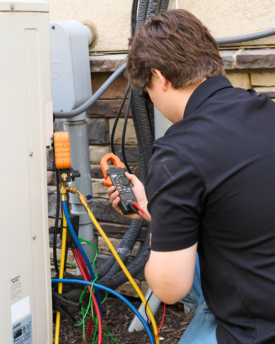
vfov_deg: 28.3
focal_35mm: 67
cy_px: 184
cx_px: 106
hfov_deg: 22.8
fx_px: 682
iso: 800
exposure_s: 1/320
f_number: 4.5
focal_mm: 43
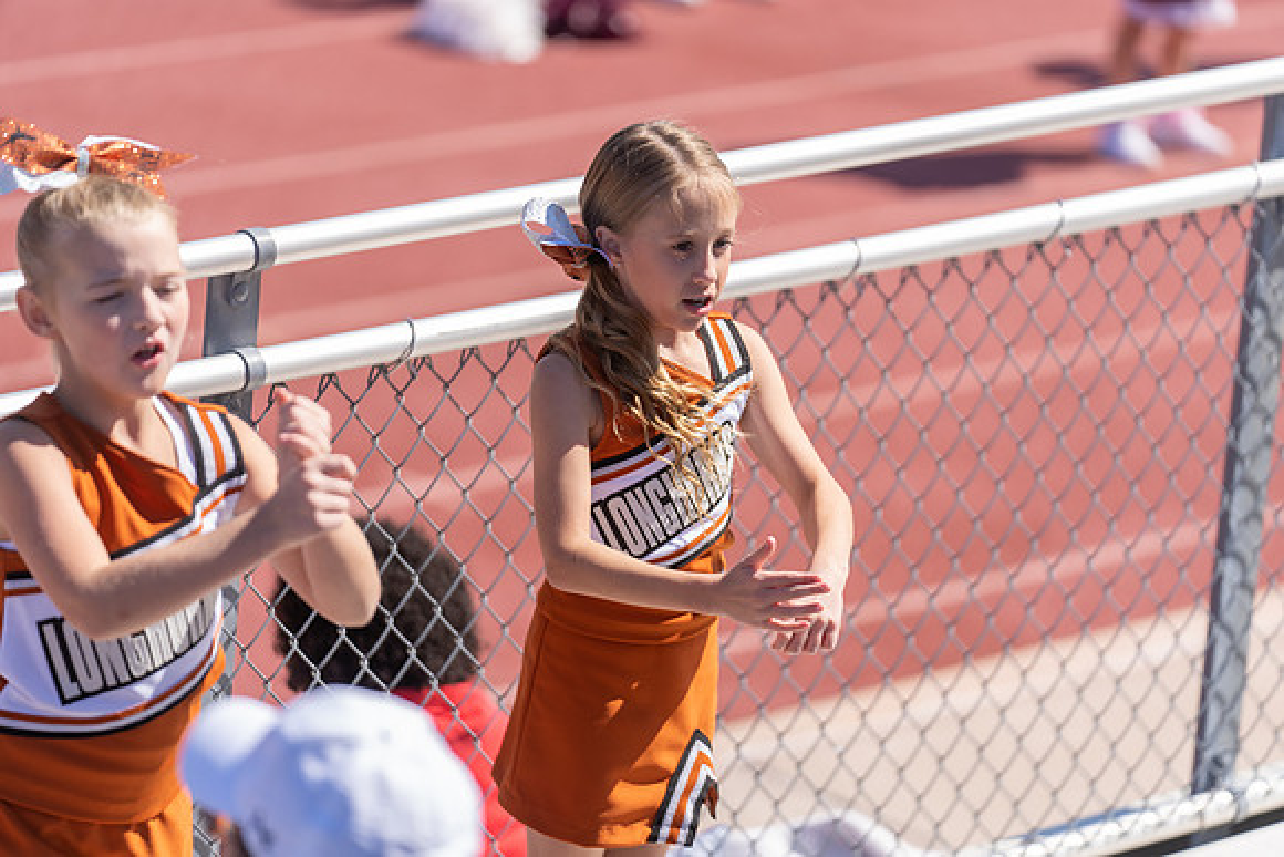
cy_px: 428
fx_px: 6564
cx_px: 642
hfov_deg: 11.2
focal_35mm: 184
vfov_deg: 7.5
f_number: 2.8
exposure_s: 1/1250
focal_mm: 184
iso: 100
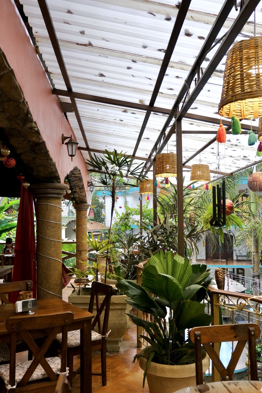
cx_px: 150
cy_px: 212
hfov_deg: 37.8
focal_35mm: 35
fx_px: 382
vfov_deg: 54.4
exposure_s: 1/100
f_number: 3.8
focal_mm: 19.2
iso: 1250
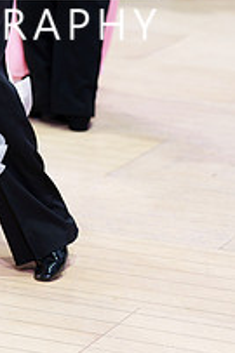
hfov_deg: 6.8
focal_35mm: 200
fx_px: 1962
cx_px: -23
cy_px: -7
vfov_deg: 10.2
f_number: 2.8
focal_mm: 90
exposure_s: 1/160
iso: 1250
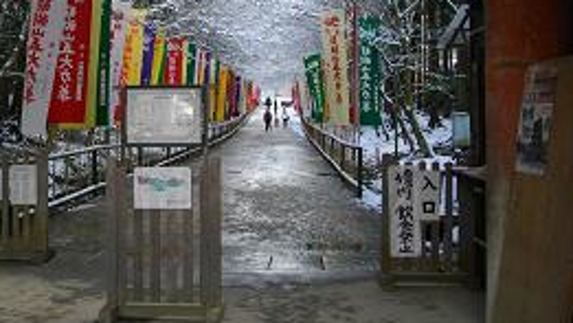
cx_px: 194
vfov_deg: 22.8
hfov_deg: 39.4
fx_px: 790
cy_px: 64
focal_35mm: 52
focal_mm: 5.7
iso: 144
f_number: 2.9
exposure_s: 1/125
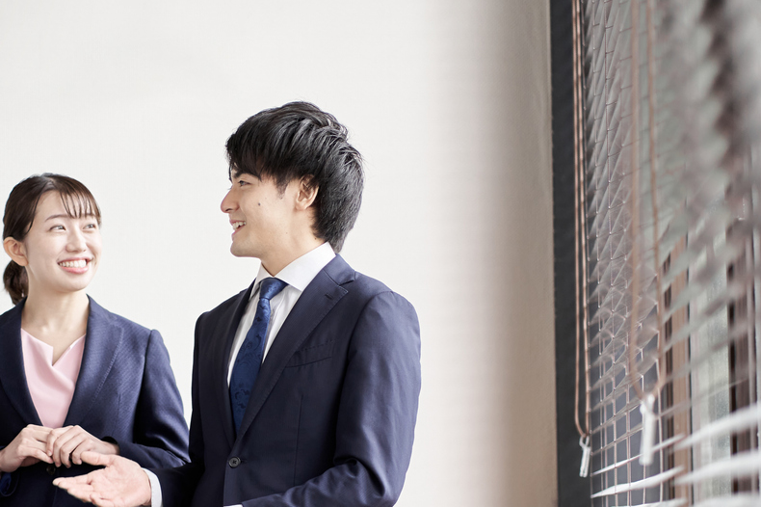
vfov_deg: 10.1
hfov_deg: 15.1
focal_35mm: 135
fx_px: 2852
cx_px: 196
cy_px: 339
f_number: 2
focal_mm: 85
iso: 640
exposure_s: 1/125
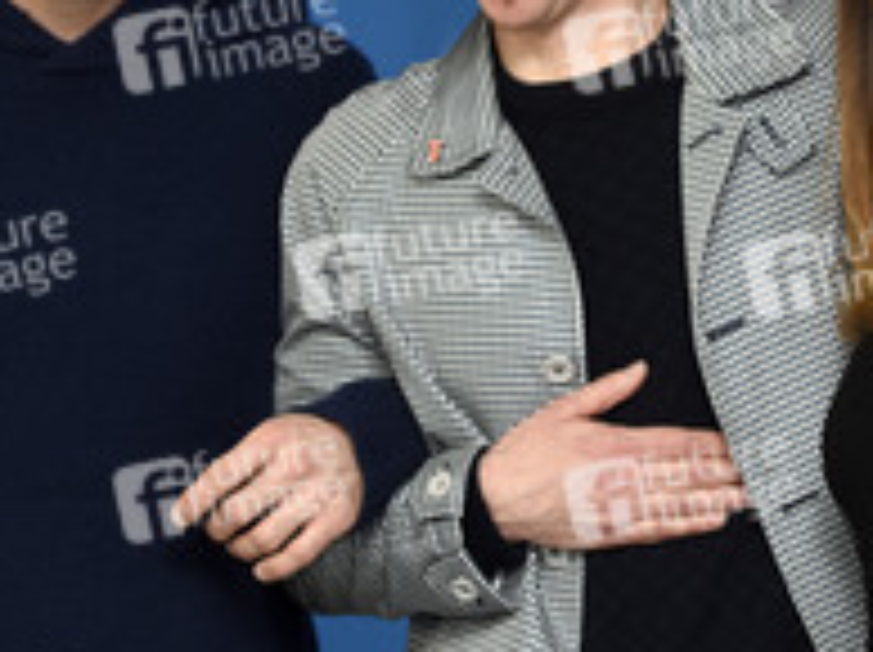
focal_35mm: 235
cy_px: 153
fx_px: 5919
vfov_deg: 6.3
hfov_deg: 8.4
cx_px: 740
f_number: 3.2
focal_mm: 70
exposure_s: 1/320
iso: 640
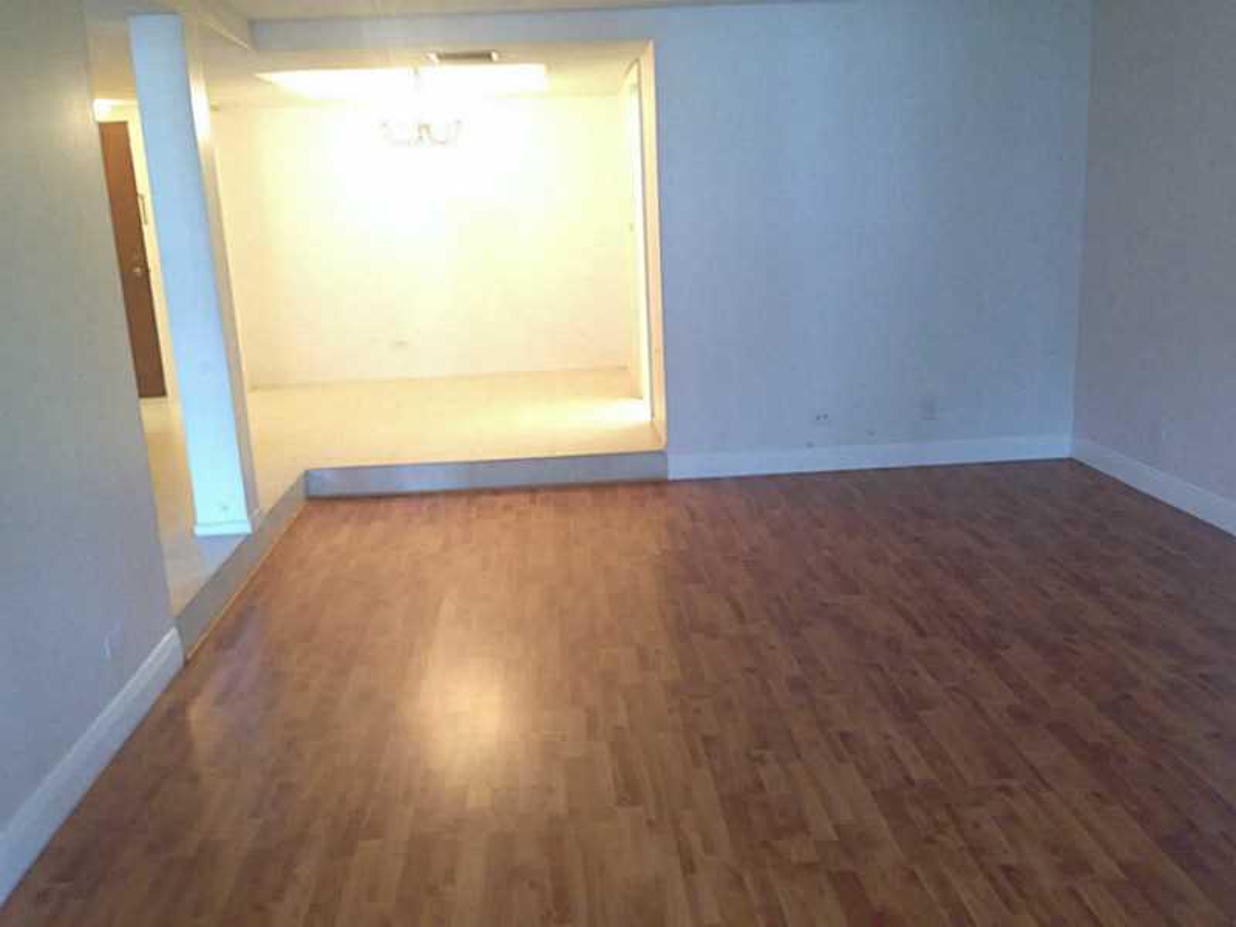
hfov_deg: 55.4
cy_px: 464
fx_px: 1178
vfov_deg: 42.9
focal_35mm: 33
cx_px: 618
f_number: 2.4
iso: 250
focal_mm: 4.12
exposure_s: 1/20
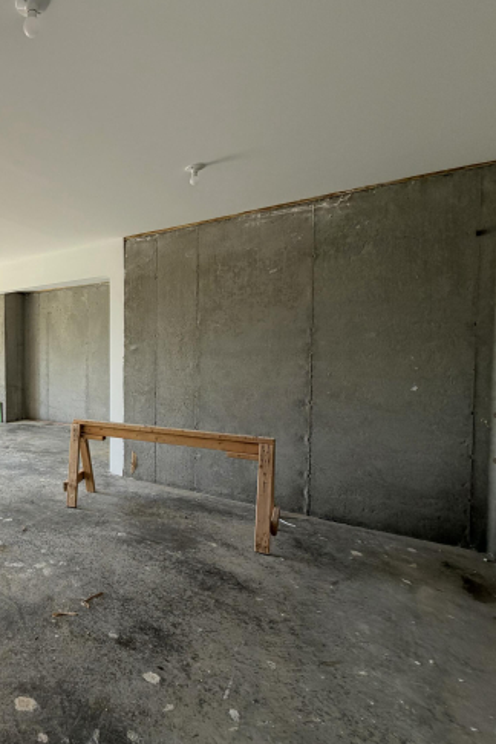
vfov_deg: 84.0
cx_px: 18
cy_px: 369
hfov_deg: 51.6
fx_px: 413
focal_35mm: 20
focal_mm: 2.22
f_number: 2.2
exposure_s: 1/154
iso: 40
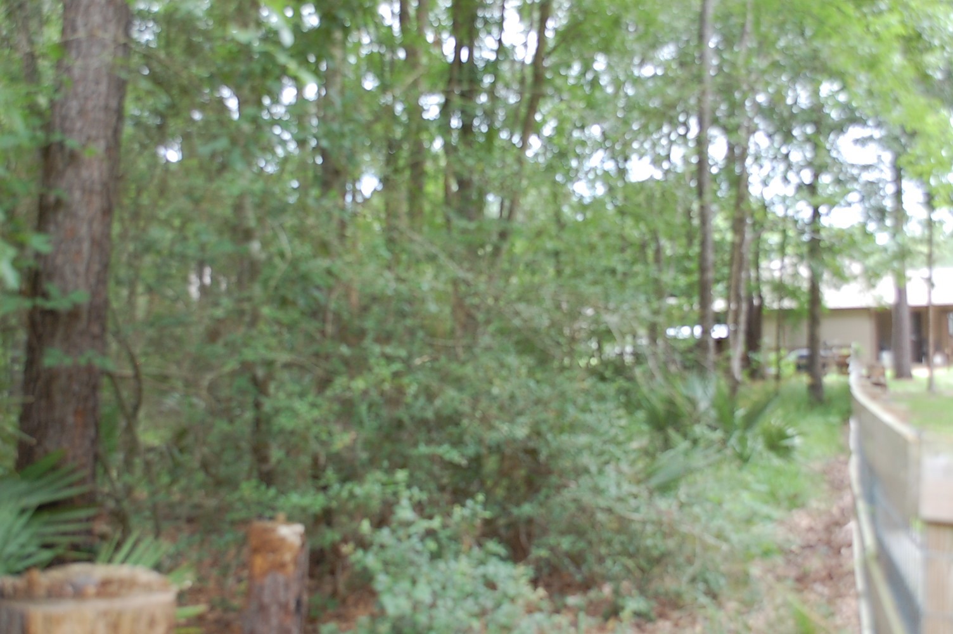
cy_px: 317
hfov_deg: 49.6
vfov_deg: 34.1
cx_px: 476
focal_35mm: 39
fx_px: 1031
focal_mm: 26
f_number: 5
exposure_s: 1/100
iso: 400
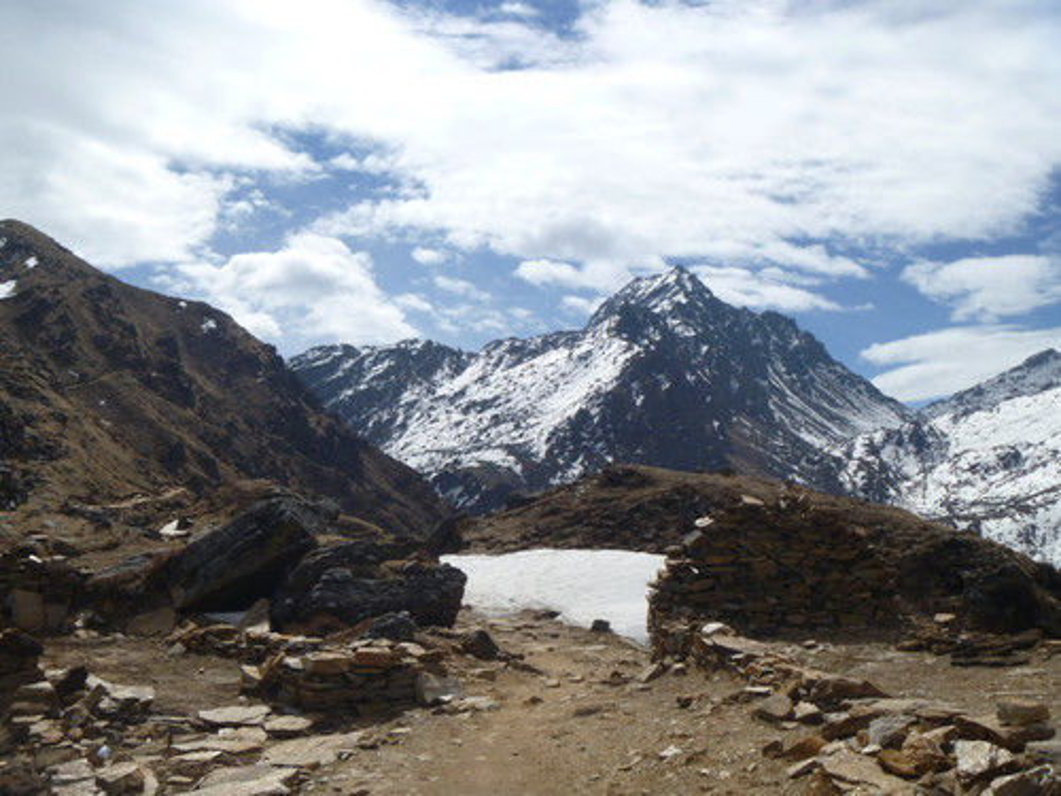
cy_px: 398
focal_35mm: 35
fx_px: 1073
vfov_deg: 40.7
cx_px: 530
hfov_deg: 52.6
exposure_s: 1/800
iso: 100
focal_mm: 6.3
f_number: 5.6
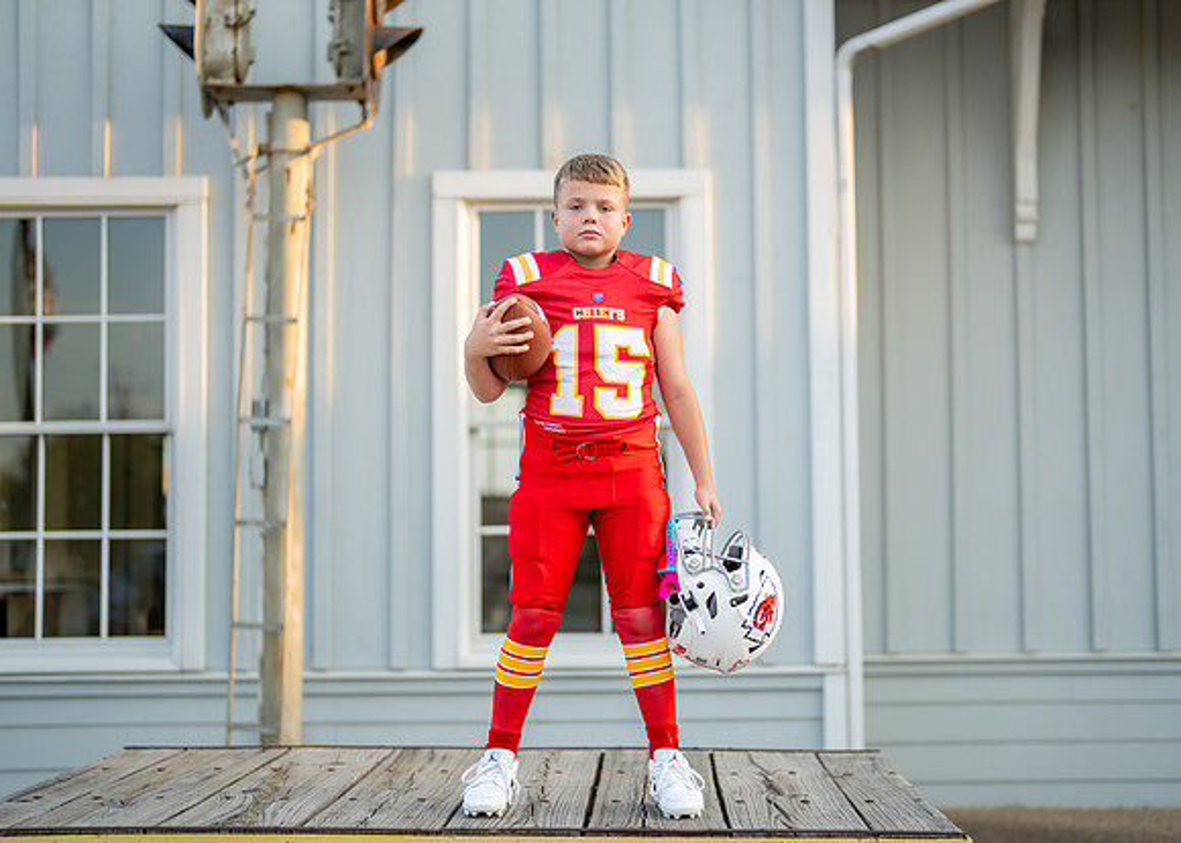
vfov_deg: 24.7
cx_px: 626
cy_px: 429
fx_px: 1922
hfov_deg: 34.2
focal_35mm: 57
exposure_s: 1/2500
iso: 200
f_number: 1.2
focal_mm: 50
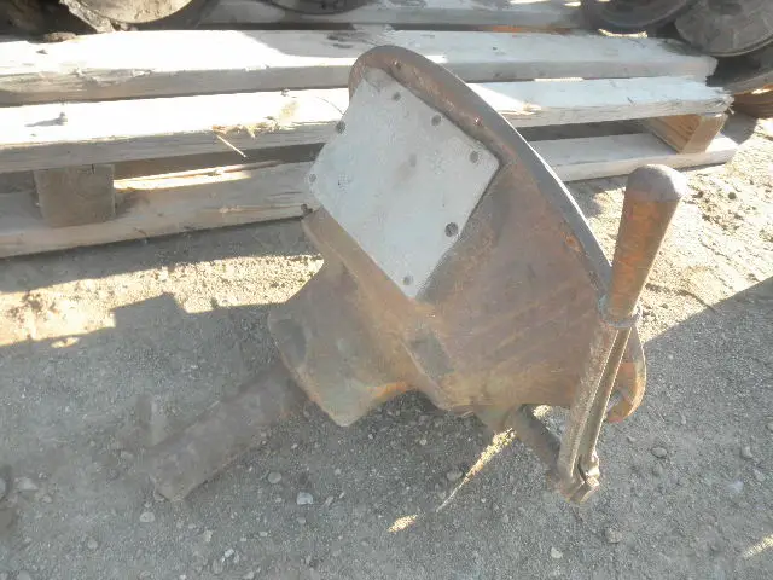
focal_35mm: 28
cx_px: 386
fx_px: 625
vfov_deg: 49.7
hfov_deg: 63.4
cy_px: 290
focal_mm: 5
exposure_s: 1/100
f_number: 3
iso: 64
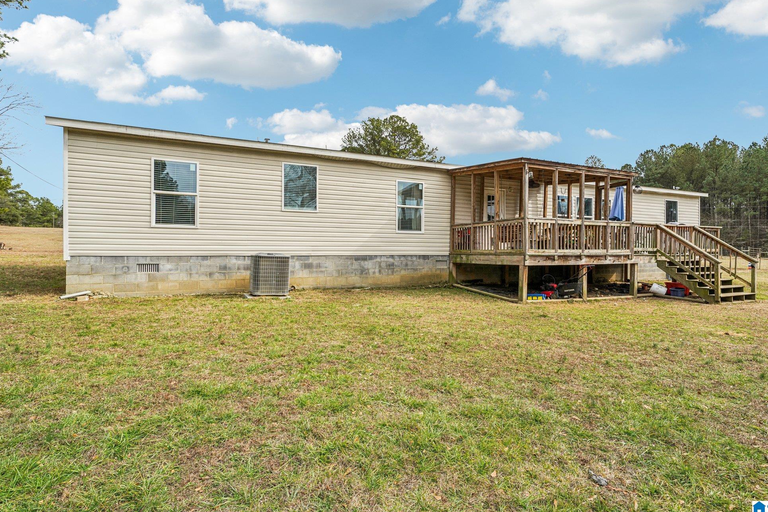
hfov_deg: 86.9
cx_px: 394
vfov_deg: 64.5
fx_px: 405
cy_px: 249
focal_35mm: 19
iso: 400
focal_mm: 18
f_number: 8
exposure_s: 1/640
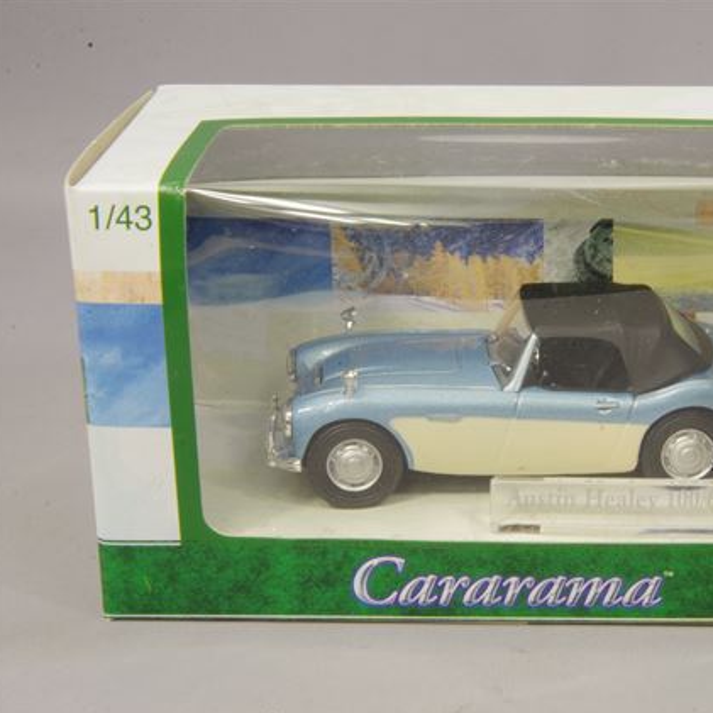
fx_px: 2260
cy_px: 360
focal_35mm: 97
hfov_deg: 17.8
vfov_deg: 17.9
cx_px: 530
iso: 400
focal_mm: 50
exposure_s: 1
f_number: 32
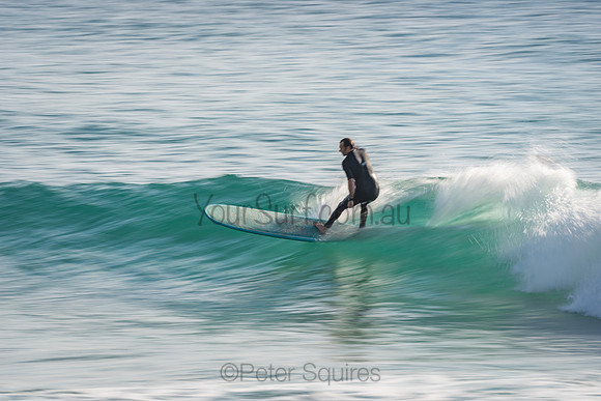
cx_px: 300
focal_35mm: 500
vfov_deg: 2.8
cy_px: 200
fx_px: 8349
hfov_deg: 4.1
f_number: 13
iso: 31
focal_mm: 500
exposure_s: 1/20
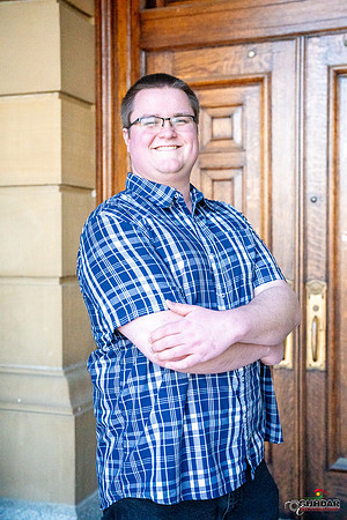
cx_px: 174
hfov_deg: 27.0
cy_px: 260
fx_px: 723
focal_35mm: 50
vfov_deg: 39.6
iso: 6400
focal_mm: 50
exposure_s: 1/8000
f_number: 3.5
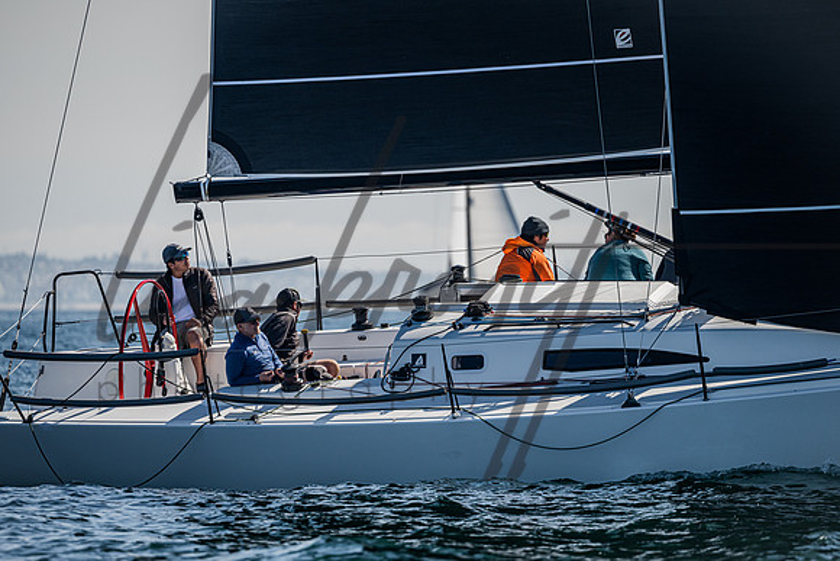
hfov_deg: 5.6
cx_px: 395
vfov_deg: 3.7
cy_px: 275
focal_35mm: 368
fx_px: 8599
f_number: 5.3
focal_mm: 320
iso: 400
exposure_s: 1/2500
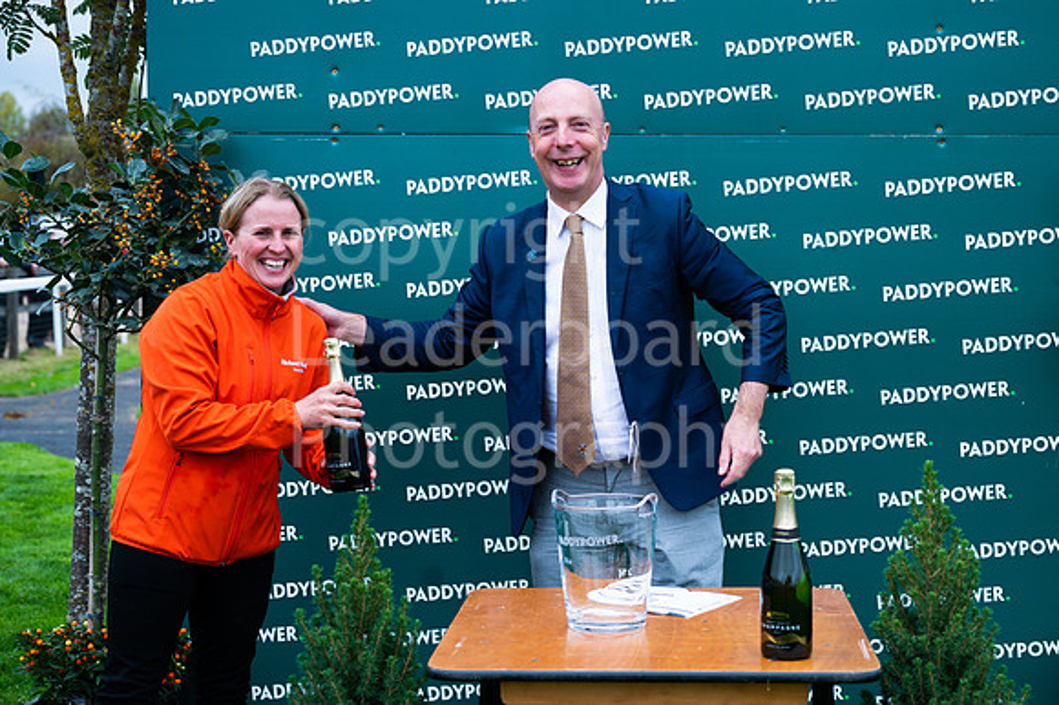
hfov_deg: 34.0
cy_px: 335
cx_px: 555
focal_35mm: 59
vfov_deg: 23.0
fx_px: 1733
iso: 500
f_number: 4
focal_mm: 54
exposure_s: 1/640
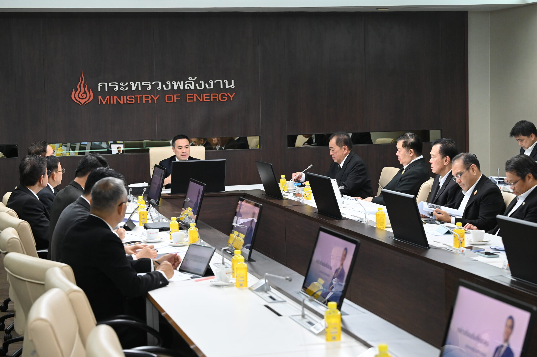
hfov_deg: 28.9
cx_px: 268
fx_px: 1043
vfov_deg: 19.4
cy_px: 178
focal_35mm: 70
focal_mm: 70
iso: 4000
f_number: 4.5
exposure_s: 1/160
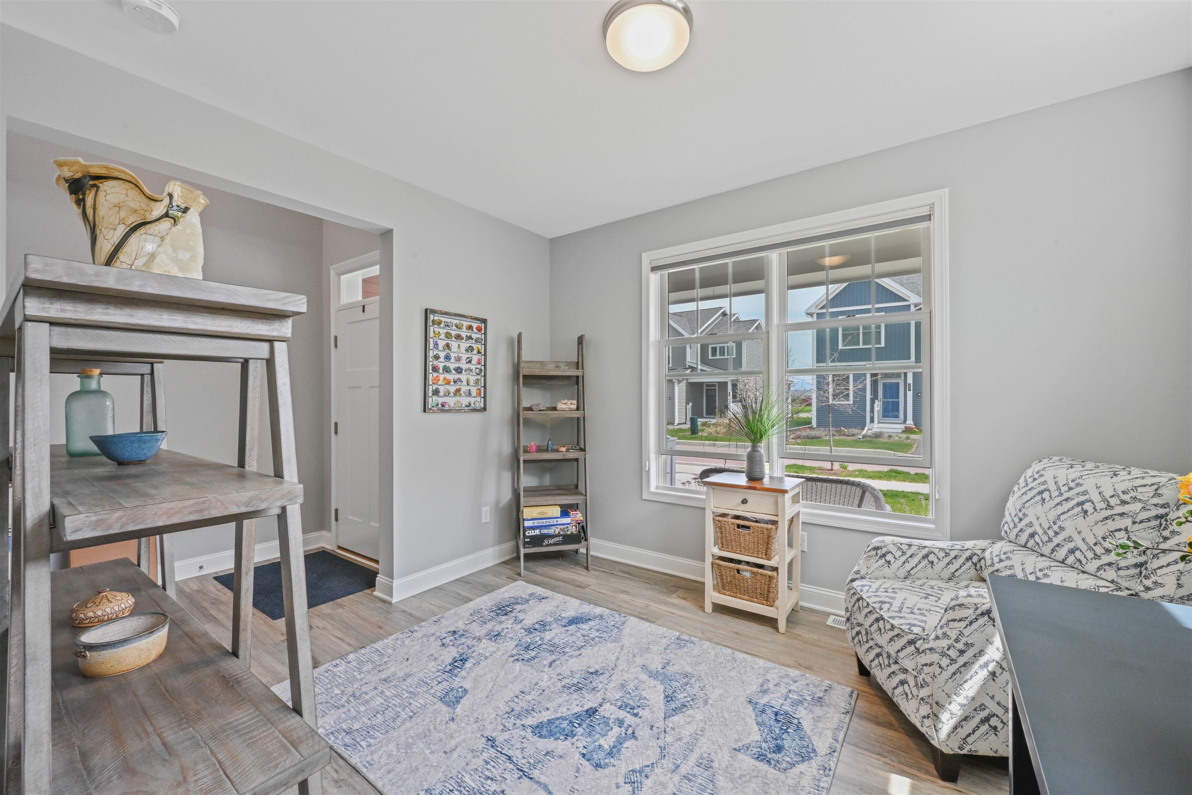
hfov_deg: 104.3
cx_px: 596
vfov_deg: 81.2
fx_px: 464
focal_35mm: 14
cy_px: 398
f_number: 14
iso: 1000
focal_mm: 14
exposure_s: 1/20
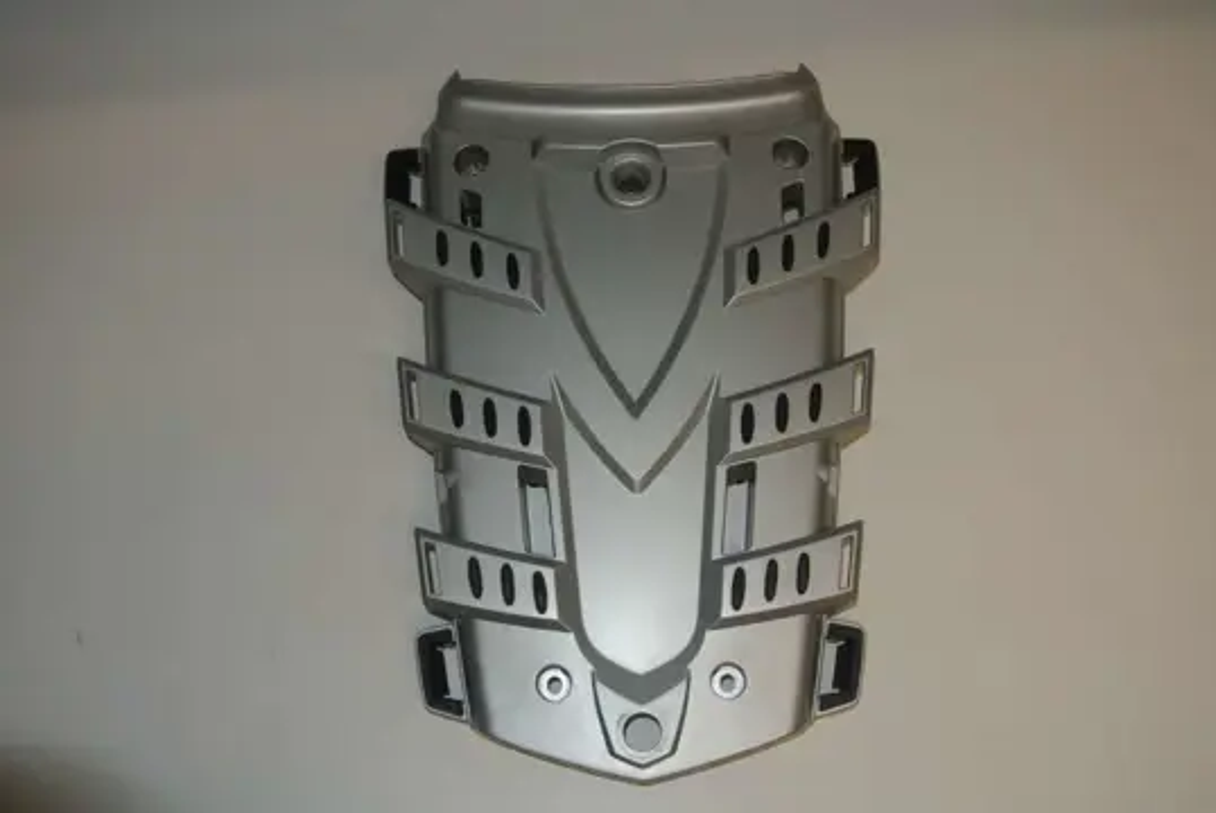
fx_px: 1217
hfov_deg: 53.1
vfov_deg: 37.0
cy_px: 406
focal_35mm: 36
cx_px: 608
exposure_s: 1/60
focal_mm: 13.6
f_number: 4
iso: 200
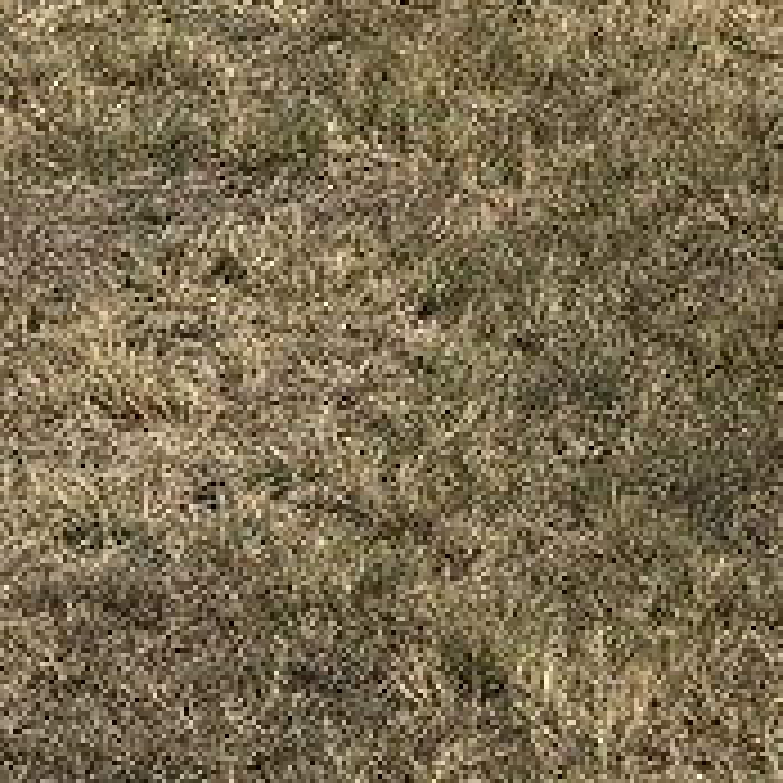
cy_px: -1323
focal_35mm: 176
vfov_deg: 8.7
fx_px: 4504
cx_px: 1400
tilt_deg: +5.0
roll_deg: +0.0
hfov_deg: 9.5
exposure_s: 1/9009
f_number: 1.78
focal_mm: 6.76
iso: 80
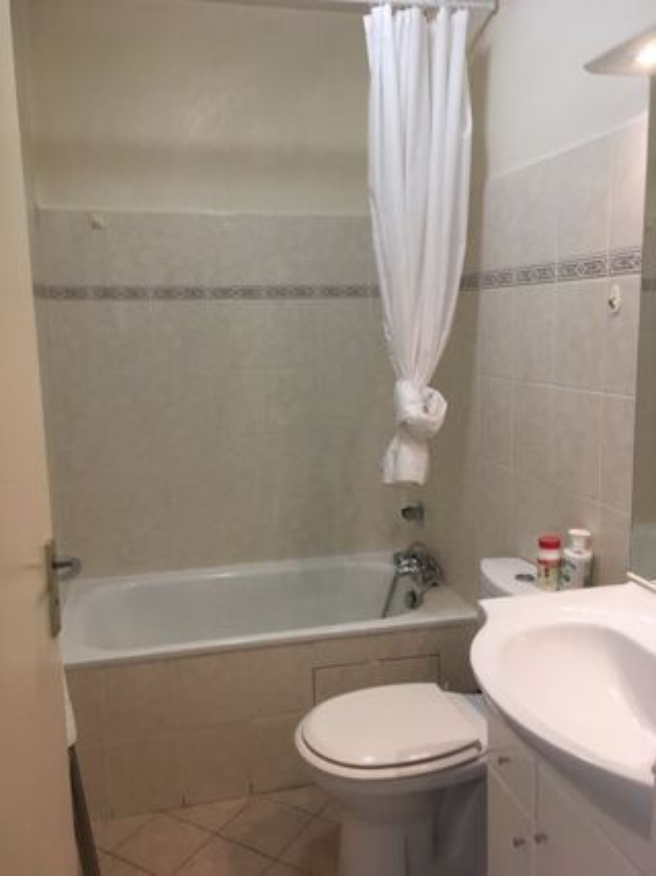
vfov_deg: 61.7
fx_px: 733
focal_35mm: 29
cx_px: 328
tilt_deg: -7.5
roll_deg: +1.7
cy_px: 438
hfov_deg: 48.2
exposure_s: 1/33
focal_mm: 4.15
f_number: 2.2
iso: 64
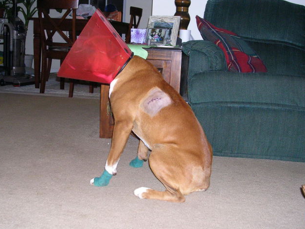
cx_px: 152
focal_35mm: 50
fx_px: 440
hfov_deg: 38.2
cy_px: 115
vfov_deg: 29.1
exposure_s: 1/60.1
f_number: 3.1
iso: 200
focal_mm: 7.5
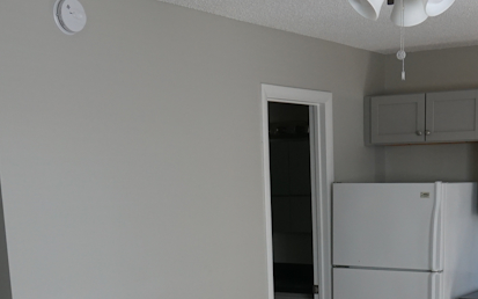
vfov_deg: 19.1
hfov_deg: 31.8
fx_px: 834
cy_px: 364
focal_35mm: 64
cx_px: 311
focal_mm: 16
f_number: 5.6
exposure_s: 1/60
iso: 640
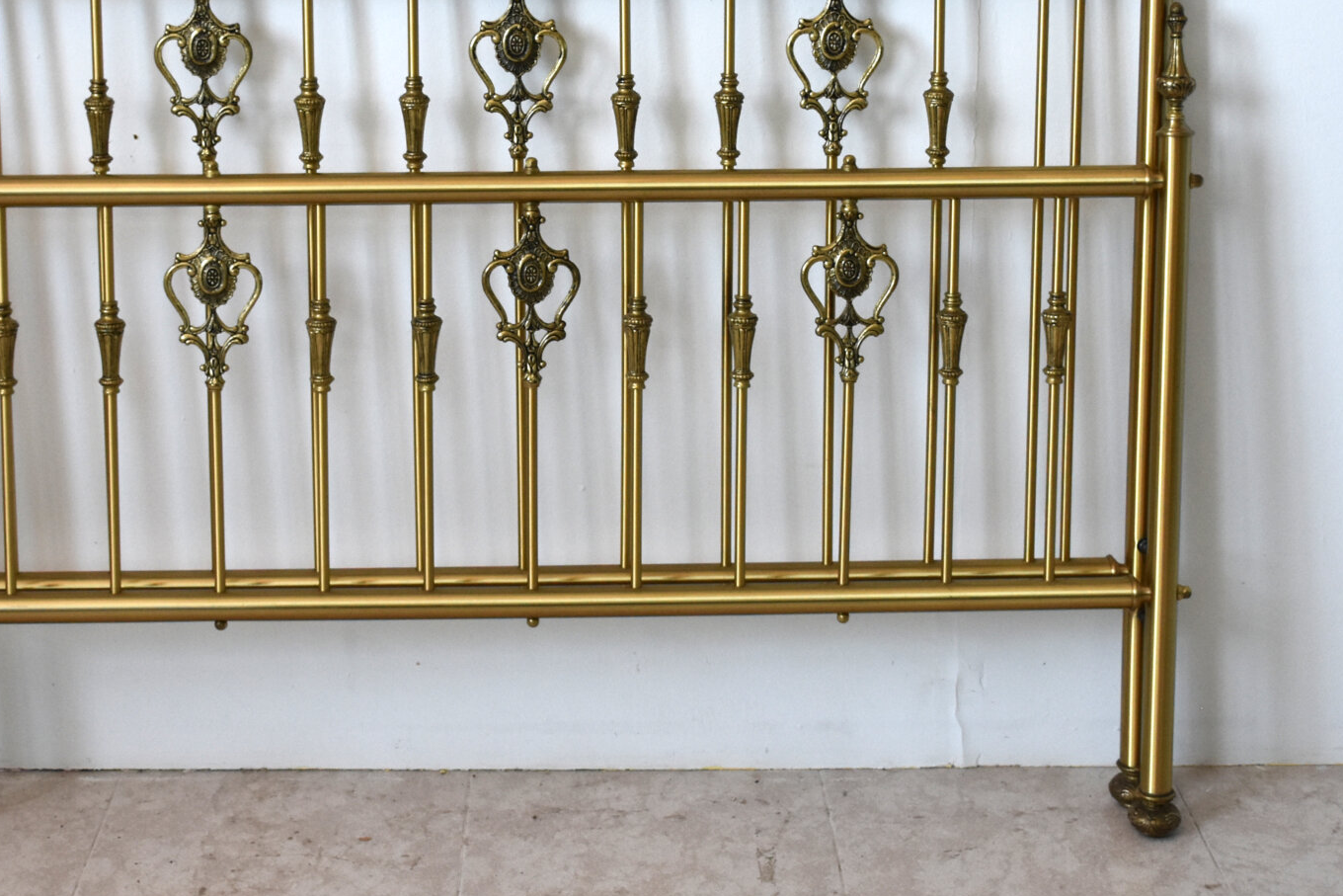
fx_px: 2423
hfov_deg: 31.0
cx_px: 589
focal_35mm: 65
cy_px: 123
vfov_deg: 20.6
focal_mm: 23
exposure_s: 1/125
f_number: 5.6
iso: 800
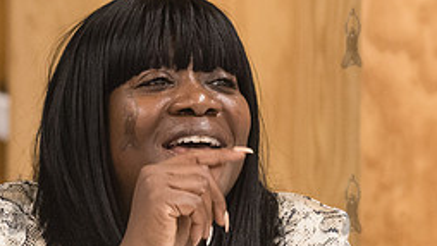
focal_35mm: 363
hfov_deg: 5.9
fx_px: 4207
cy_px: 221
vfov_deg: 3.3
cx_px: 174
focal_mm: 112
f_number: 4.5
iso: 2500
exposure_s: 1/200
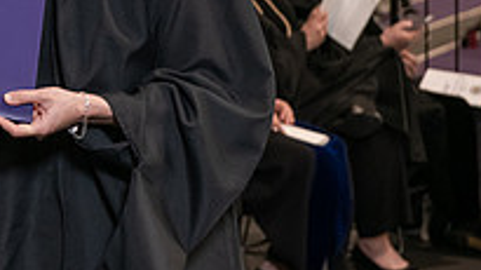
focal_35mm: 184
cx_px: -164
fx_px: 2345
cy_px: -41
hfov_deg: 11.4
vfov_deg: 6.5
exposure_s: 1/125
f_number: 5
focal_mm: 62
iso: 2000
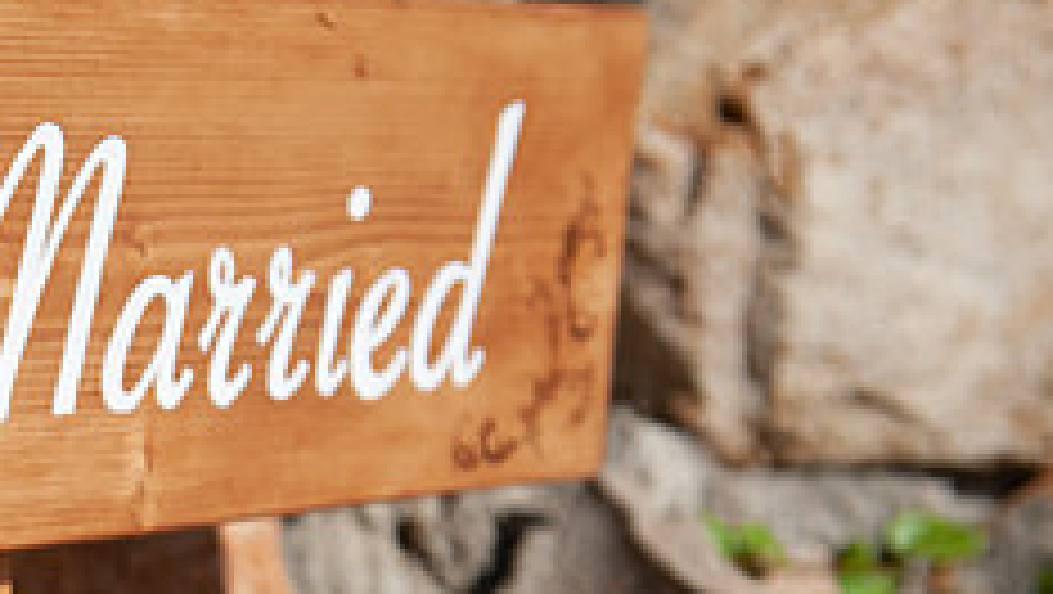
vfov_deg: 10.5
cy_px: 621
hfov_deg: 17.8
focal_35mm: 114
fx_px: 3185
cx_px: -220
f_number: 3.5
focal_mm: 44
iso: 200
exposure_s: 1/4000
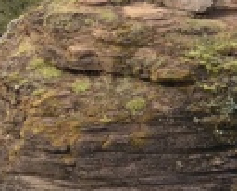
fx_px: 851
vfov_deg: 12.8
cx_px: 432
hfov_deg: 14.0
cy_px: 87
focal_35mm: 121
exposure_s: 1/191
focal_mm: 4.15
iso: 25
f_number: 2.2
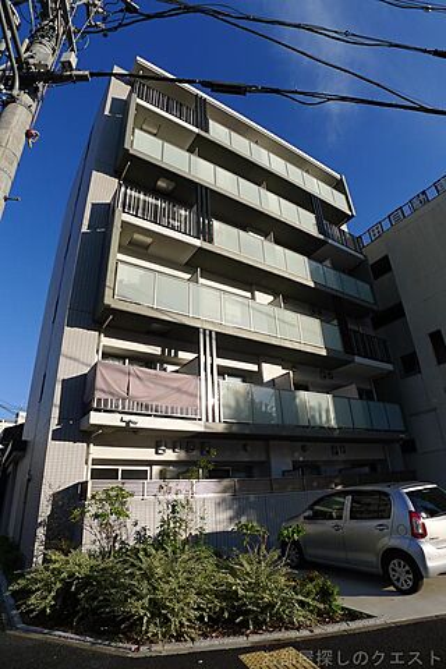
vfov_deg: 73.7
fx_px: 446
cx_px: 223
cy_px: 334
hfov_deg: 53.1
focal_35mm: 24
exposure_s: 1/800
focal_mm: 5.1
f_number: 4
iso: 80
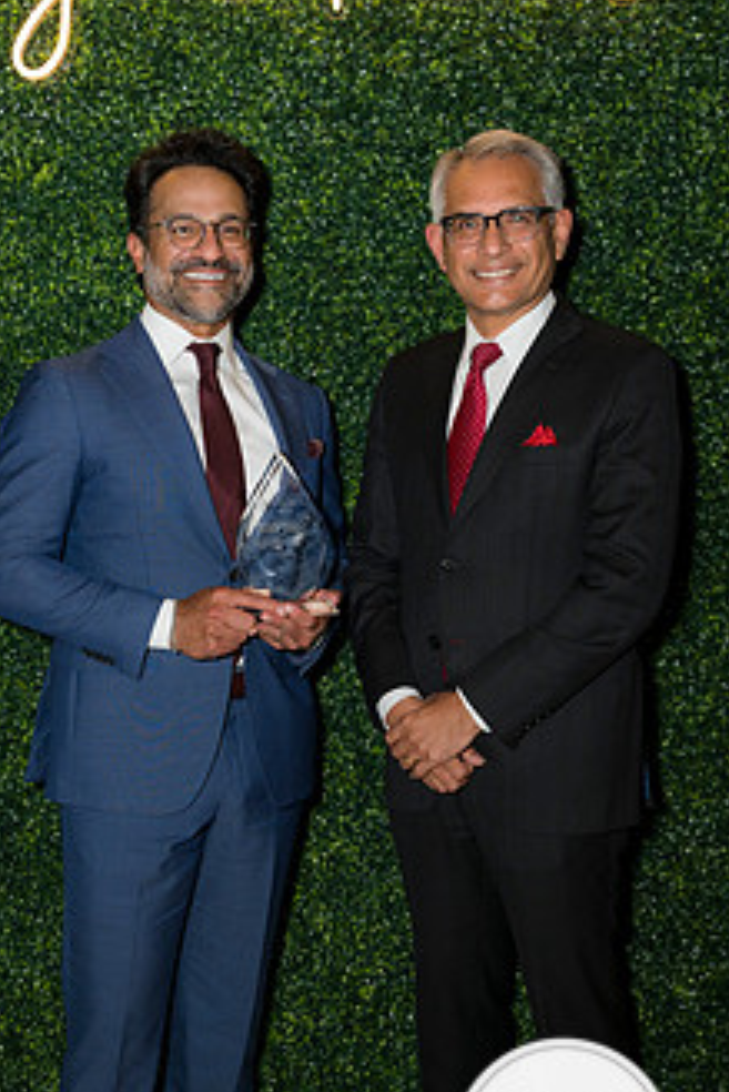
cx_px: 283
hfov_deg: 23.0
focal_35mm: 59
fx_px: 1790
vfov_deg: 33.9
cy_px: 616
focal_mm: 43
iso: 800
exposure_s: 1/160
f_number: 5
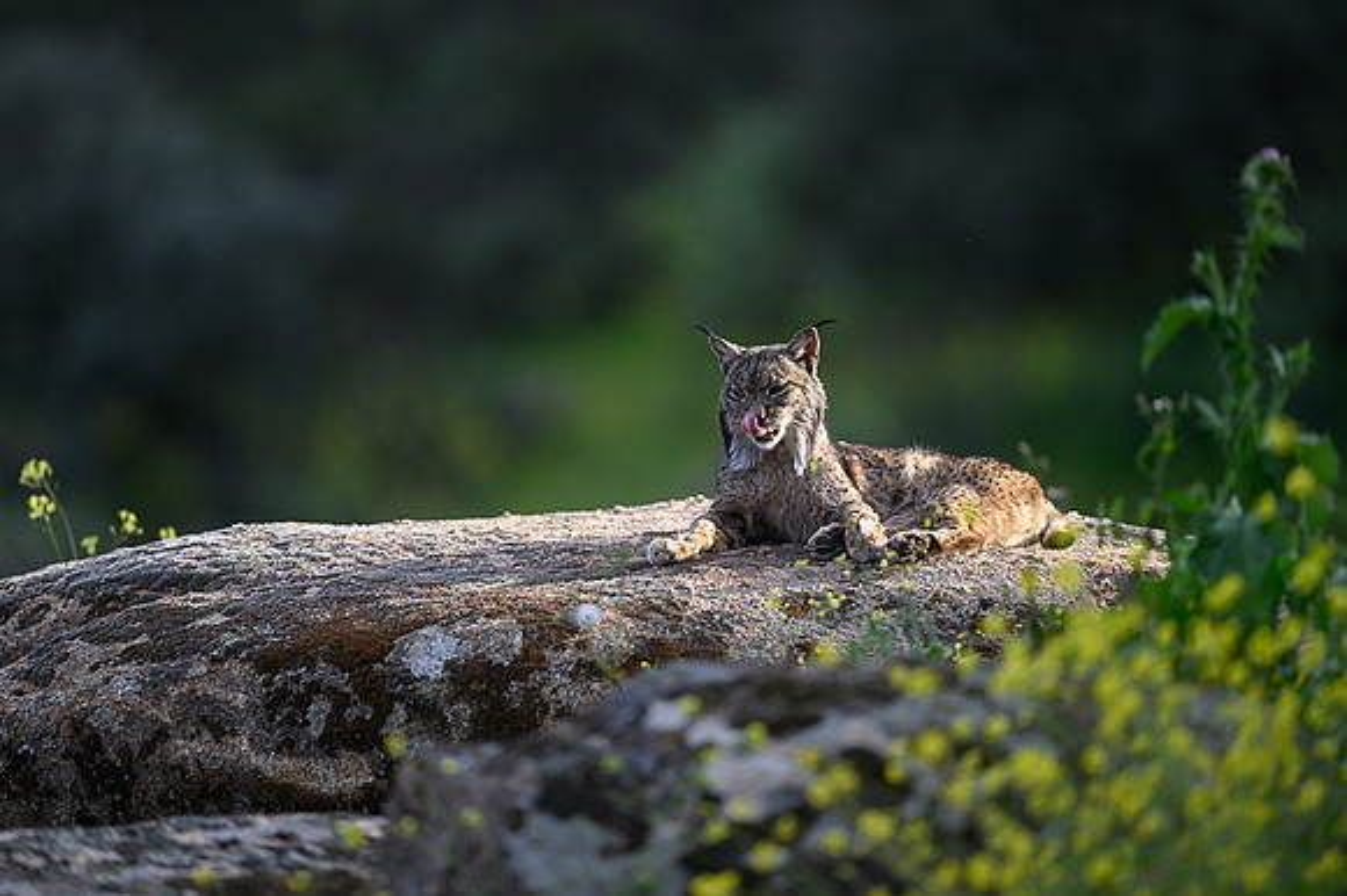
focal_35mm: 400
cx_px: 674
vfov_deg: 3.4
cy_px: 448
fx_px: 14958
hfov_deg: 5.2
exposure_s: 1/1000
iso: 160
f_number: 2.8
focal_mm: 400
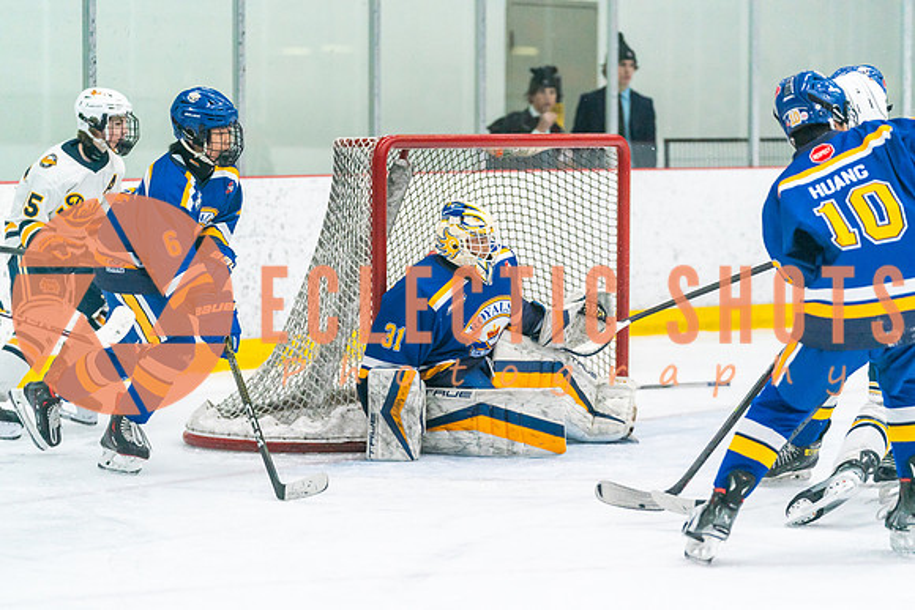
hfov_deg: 14.4
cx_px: 501
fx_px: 3616
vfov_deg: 9.6
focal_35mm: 142
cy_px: 334
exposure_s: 1/1250
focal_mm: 130
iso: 3200
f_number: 2.8
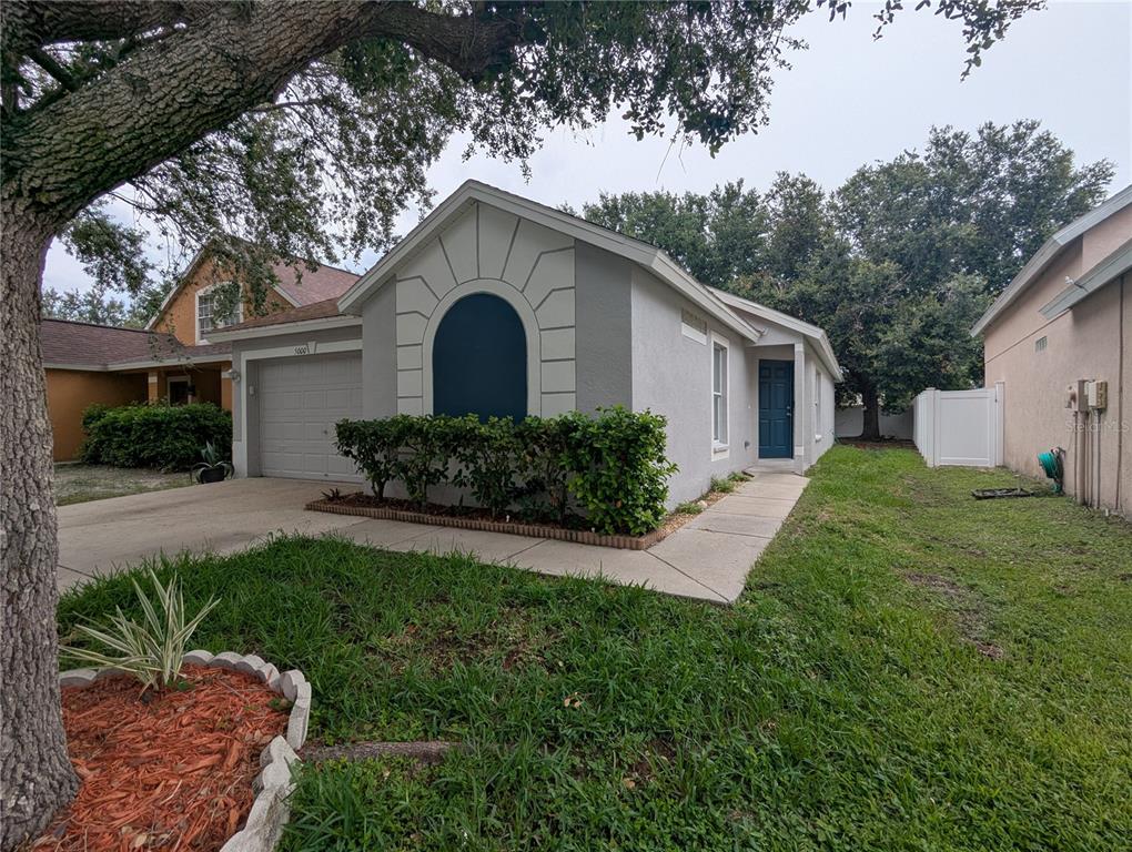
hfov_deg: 94.4
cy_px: 426
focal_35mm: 16
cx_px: 566
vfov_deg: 78.2
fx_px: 524
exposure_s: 1/1631
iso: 51
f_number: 2.2
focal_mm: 2.35
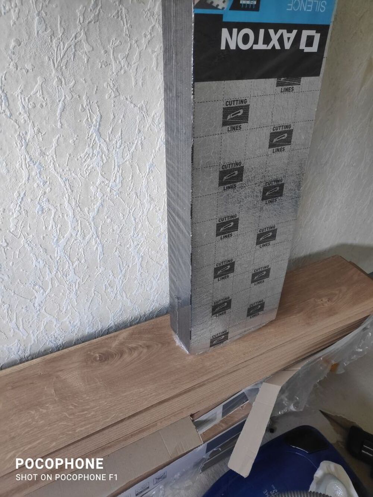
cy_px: 248
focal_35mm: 20
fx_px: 287
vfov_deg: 81.7
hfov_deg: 66.0
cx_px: 186
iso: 775
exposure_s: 1/100
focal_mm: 3.94
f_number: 1.9
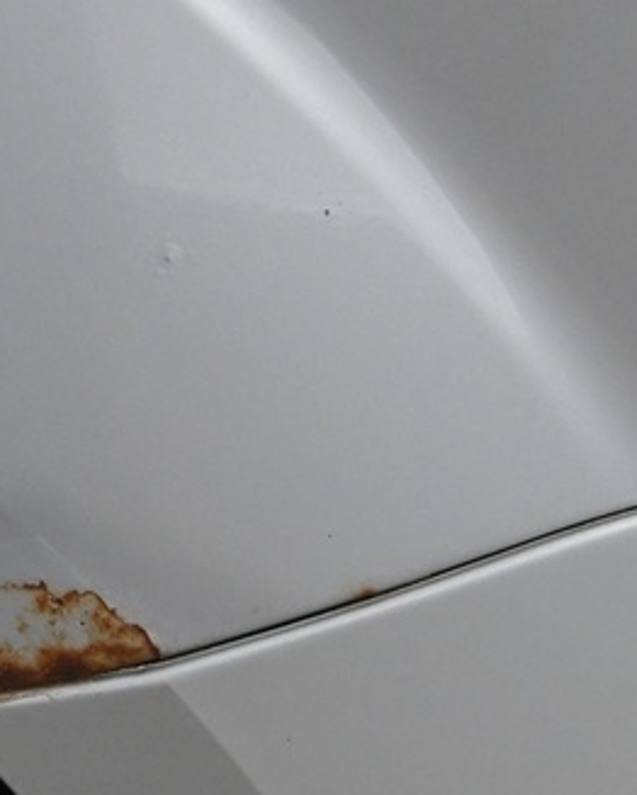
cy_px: 768
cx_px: -44
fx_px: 4167
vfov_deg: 10.8
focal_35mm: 177
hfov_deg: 8.7
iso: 2000
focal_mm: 38
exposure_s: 1/100
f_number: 4
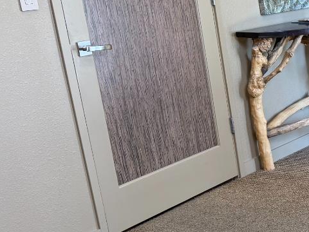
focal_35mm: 75
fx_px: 669
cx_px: 472
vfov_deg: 19.6
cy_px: 121
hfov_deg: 21.5
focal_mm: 6.76
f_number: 1.78
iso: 160
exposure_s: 1/60
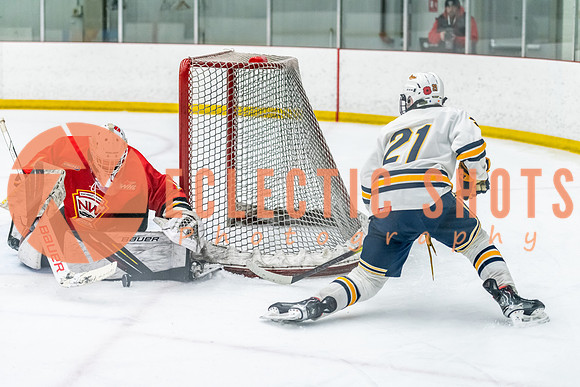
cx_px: 322
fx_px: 1559
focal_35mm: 97
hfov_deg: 21.1
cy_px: 210
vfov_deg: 14.1
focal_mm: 86
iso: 3200
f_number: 2.8
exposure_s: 1/800
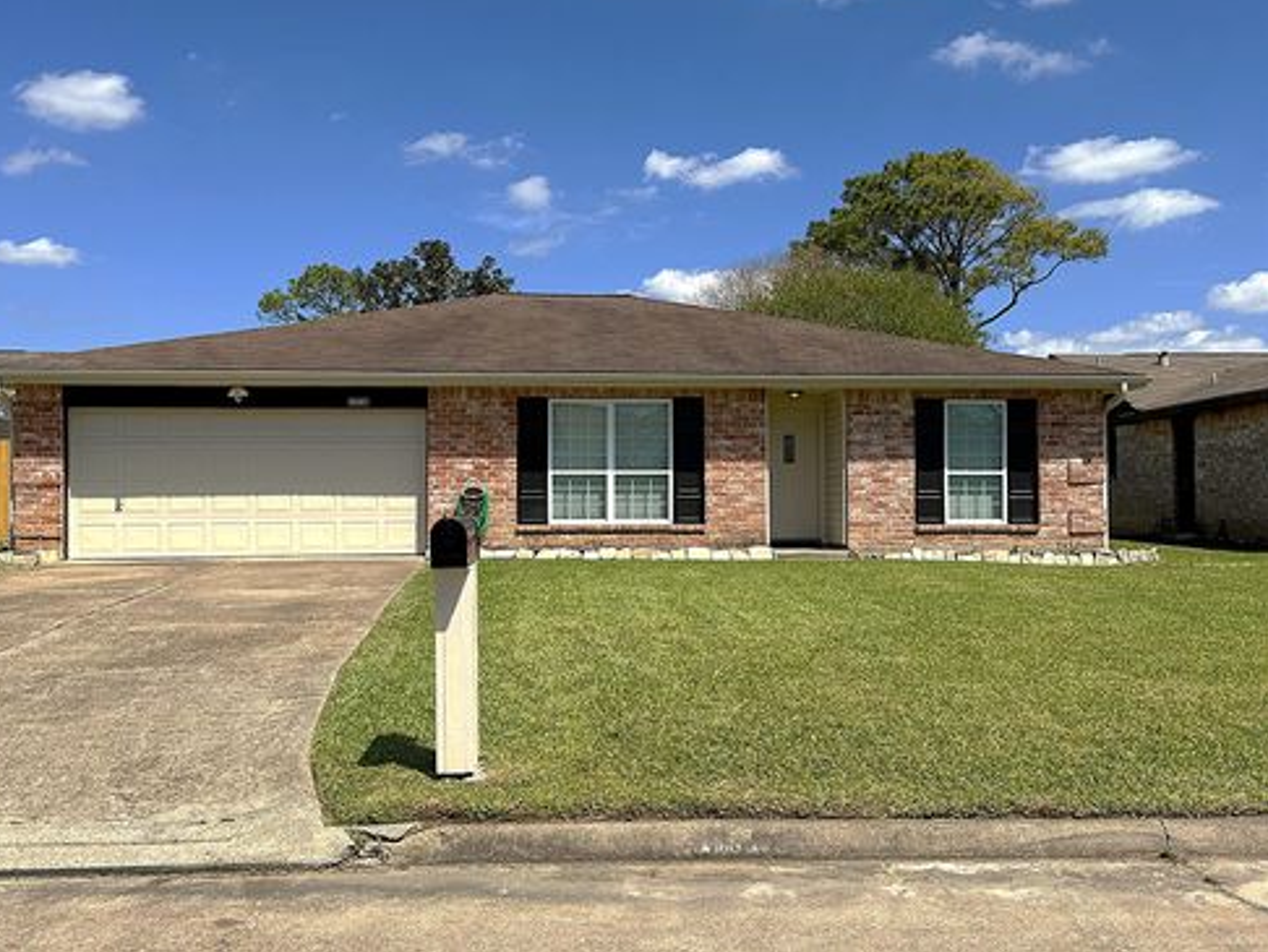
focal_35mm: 36
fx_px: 1319
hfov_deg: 51.3
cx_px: 618
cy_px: 466
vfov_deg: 39.7
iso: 80
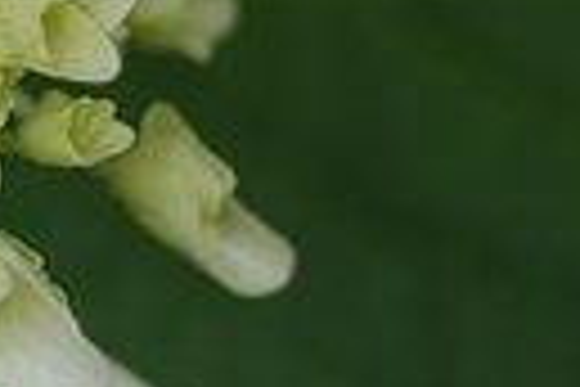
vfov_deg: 3.8
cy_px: -194
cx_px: -553
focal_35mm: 357
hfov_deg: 5.7
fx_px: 5751
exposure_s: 1/500
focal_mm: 60
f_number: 3.3
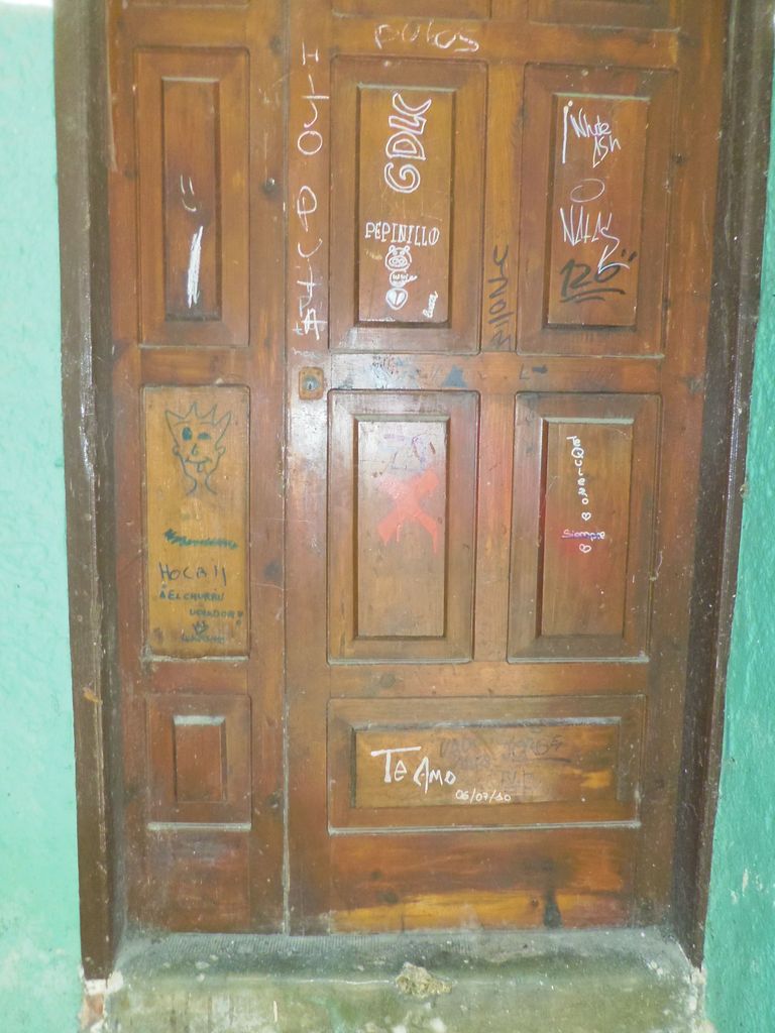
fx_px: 836
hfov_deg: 49.7
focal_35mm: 28
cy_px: 516
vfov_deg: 63.4
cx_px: 388
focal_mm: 5
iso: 400
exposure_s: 1/40
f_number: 3.9
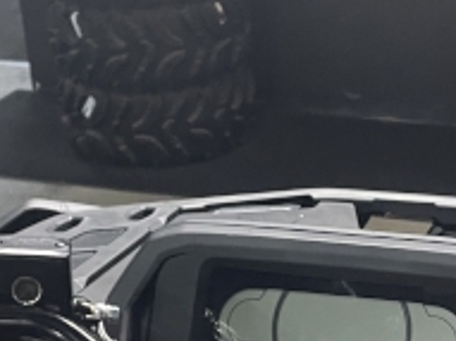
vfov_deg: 13.3
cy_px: 384
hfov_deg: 17.9
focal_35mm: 109
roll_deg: +0.2
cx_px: 351
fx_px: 1435
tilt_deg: -26.1
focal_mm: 4.2
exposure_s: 1/60
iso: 160
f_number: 1.6
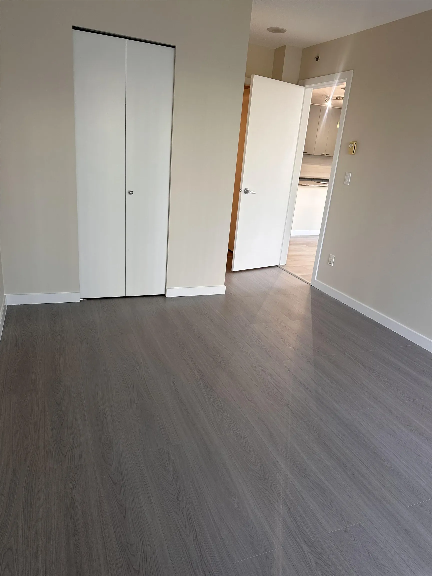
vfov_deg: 71.6
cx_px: 216
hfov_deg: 56.8
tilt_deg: -18.7
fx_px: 399
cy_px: 288
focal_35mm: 24
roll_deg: -6.0
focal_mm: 6.86
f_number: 1.78
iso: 125
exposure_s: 1/120
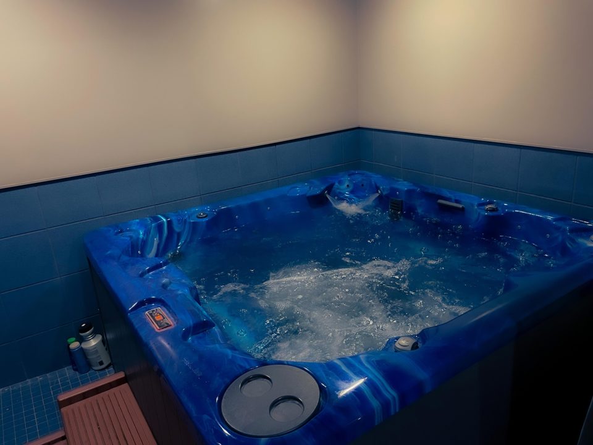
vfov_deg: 53.1
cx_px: 296
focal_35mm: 26
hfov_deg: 67.3
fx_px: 445
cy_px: 222
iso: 640
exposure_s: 1/30
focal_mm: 4.2
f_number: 1.6
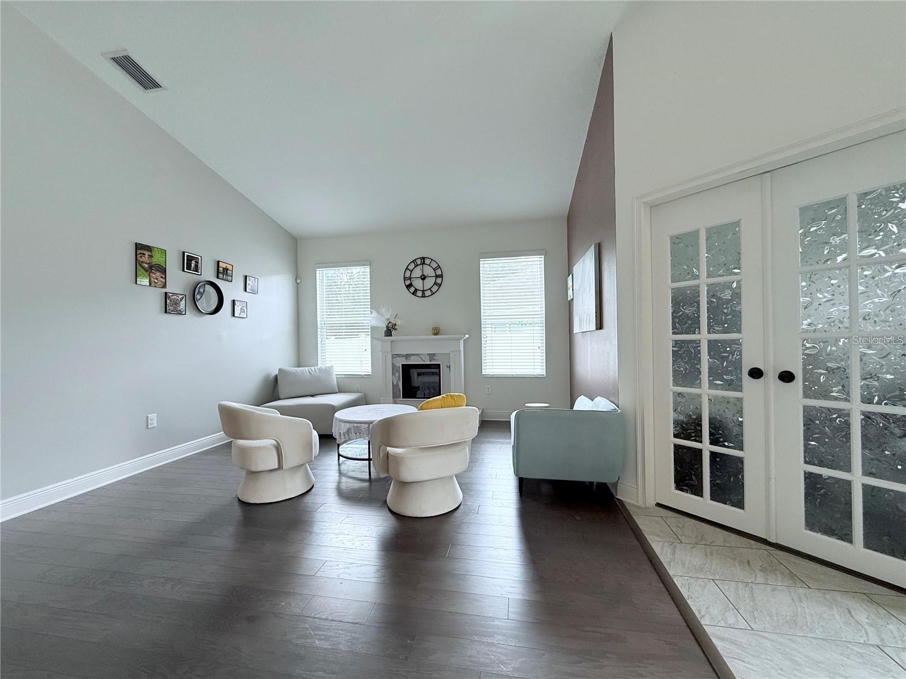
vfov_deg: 85.7
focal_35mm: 14
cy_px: 340
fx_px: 366
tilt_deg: +0.4
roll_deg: +0.7
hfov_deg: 102.1
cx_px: 453
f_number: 2.2
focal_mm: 2.22
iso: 100
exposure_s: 1/120
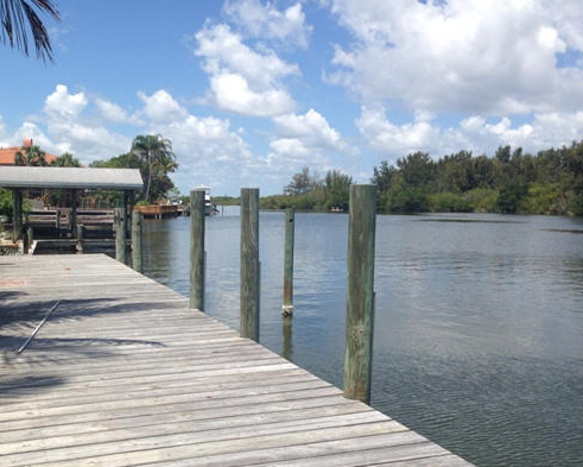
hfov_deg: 43.6
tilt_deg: -4.7
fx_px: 725
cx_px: 230
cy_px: 279
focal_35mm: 42
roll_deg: -1.9
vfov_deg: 35.6
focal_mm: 4.12
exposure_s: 1/2088
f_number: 2.4
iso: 50
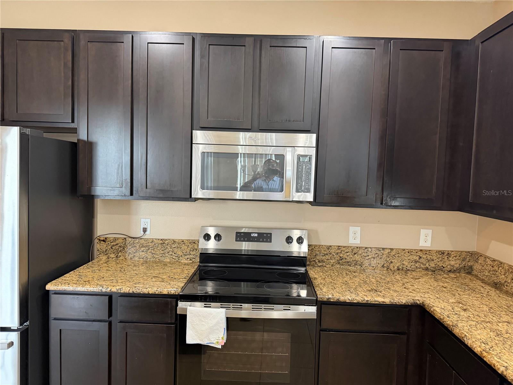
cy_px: 192
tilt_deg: -2.1
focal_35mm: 24
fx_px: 356
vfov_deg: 56.8
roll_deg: -2.6
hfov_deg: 71.6
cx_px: 256
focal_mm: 6.76
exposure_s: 1/60
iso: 640
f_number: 1.78
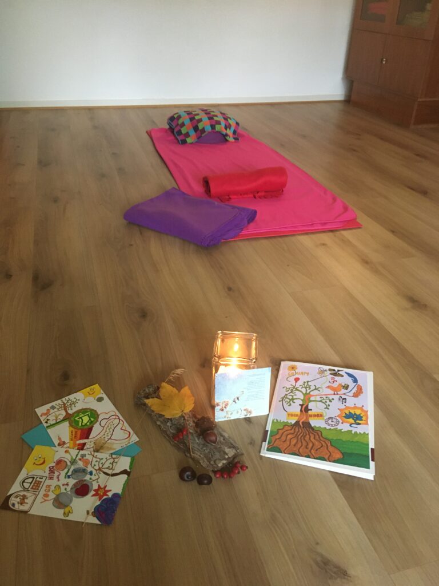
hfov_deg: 48.2
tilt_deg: -30.9
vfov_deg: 61.7
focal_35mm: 29
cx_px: 220
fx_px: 490
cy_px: 293
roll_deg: -2.9
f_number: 2.2
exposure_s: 1/20
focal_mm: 4.15
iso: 200
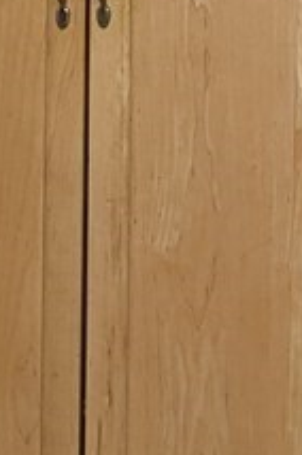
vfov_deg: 10.1
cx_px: 4
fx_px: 2550
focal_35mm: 202
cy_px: -32
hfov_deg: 6.8
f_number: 1.73
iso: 97
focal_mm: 4.38
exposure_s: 1/60
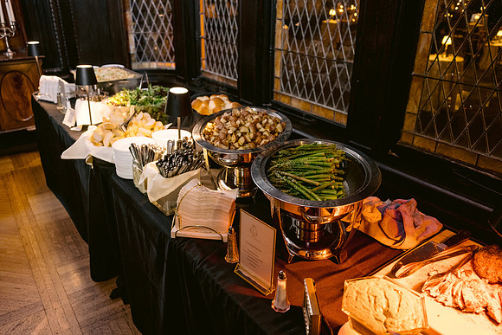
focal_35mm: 28
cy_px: 168
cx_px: 251
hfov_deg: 65.5
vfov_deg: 46.4
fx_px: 391
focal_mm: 28
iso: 1600
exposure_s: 1/80
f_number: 3.5
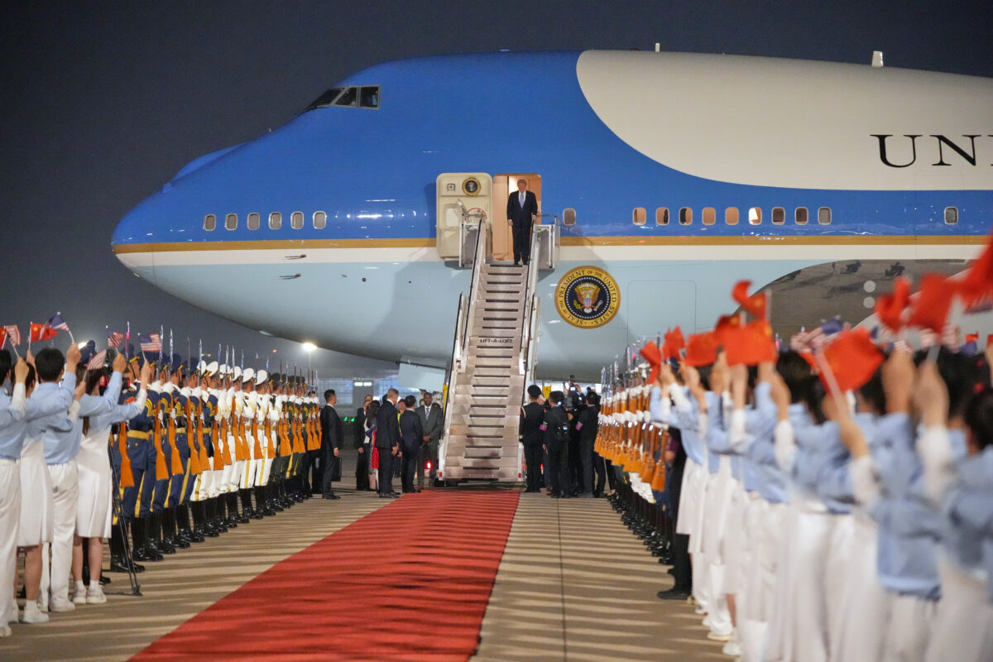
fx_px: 2675
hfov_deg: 21.0
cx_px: 496
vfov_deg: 14.1
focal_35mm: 97
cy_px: 331
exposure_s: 1/250
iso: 12800
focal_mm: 97
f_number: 2.8
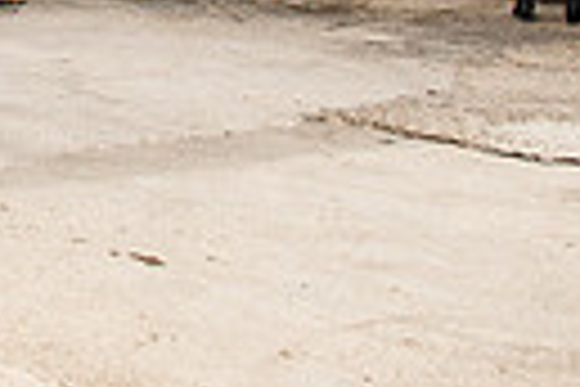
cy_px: -367
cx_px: -468
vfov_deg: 11.5
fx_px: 1740
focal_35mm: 108
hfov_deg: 16.0
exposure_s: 1/1600
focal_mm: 24
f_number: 2.8
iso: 200
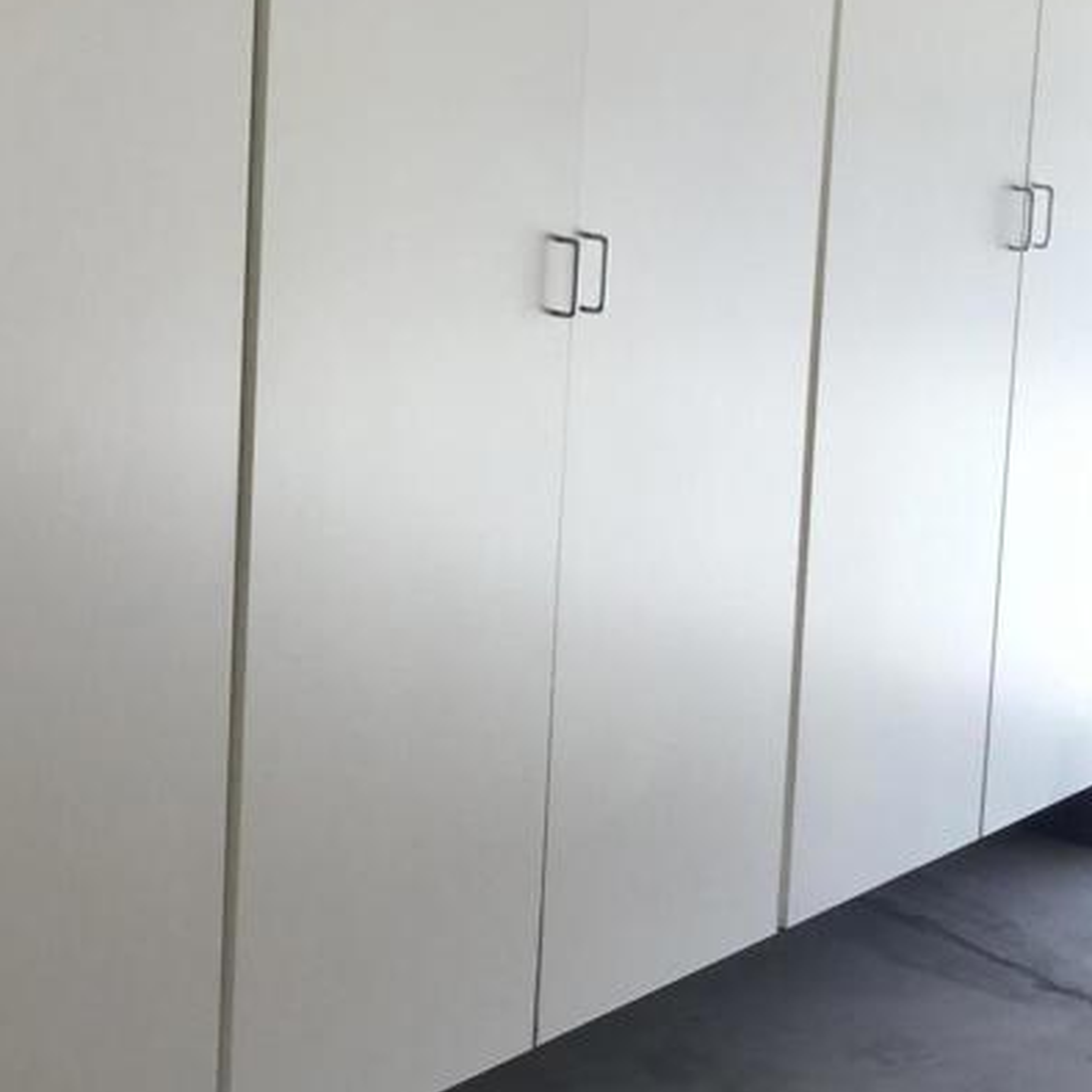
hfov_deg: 23.8
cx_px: 169
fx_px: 2534
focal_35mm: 71
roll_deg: -1.4
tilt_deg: -9.3
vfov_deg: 24.1
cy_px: 274
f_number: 2.4
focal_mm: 3.3
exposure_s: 1/120
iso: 25
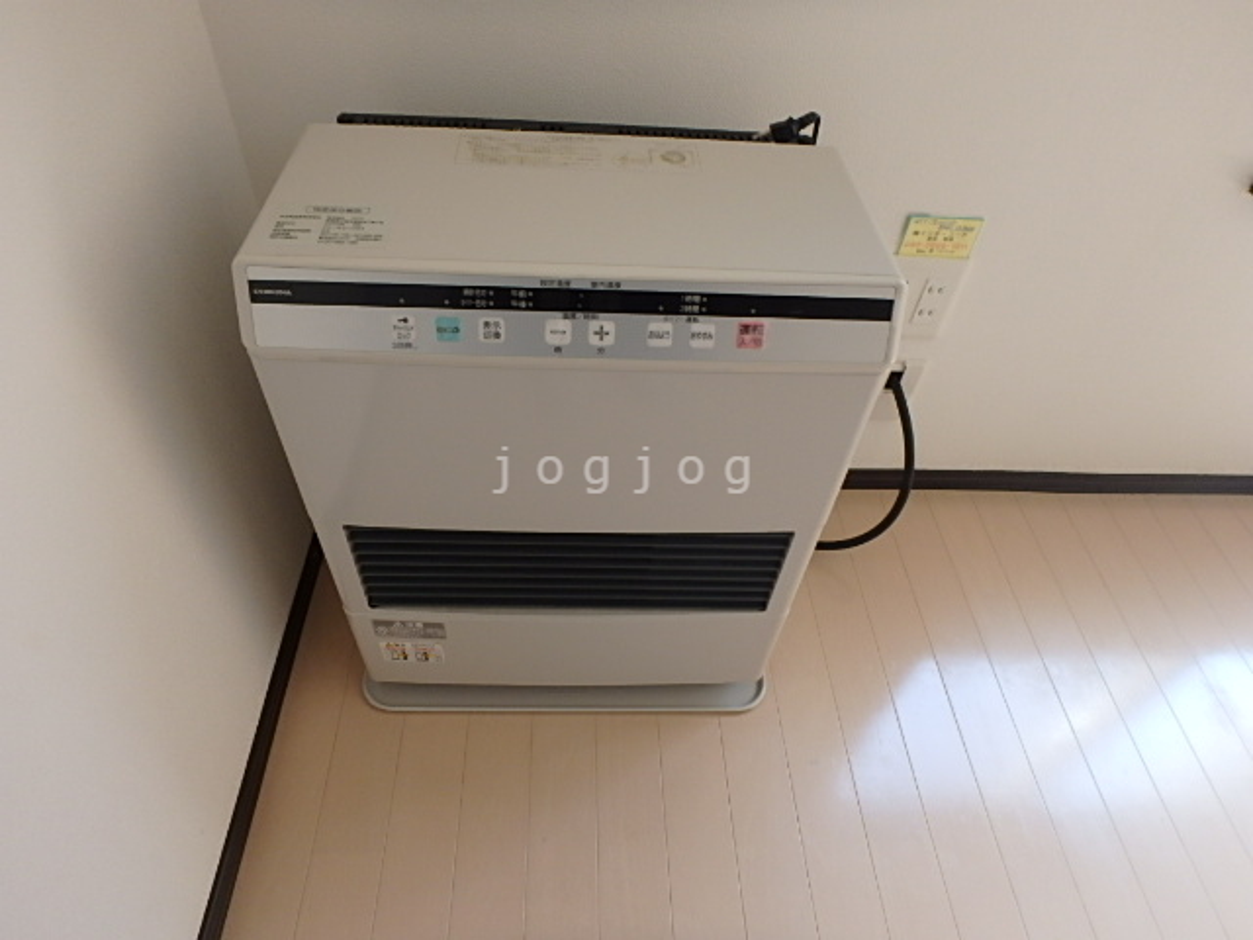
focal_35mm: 21
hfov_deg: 79.0
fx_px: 760
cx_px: 626
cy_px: 470
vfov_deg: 63.4
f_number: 3.5
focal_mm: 3.7
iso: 200
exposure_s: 1/40
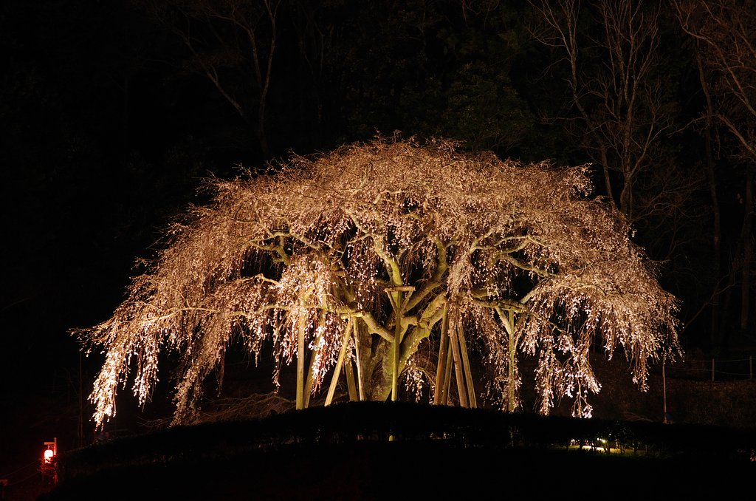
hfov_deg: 21.7
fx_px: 1970
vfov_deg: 14.5
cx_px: 378
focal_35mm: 94
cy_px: 250
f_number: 6.3
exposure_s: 2.5
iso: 400
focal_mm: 63
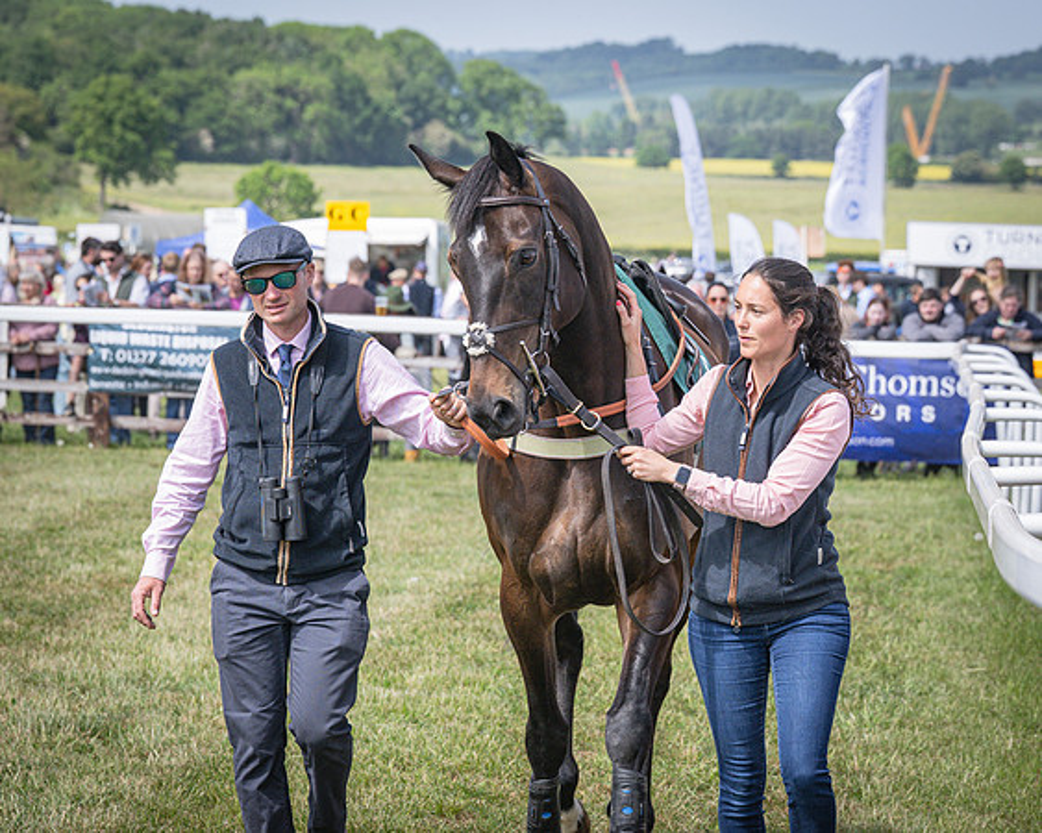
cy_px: 416
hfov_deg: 12.7
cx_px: 416
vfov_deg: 10.1
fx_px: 4689
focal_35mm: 152
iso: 400
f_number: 5
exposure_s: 1/1600
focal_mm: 90
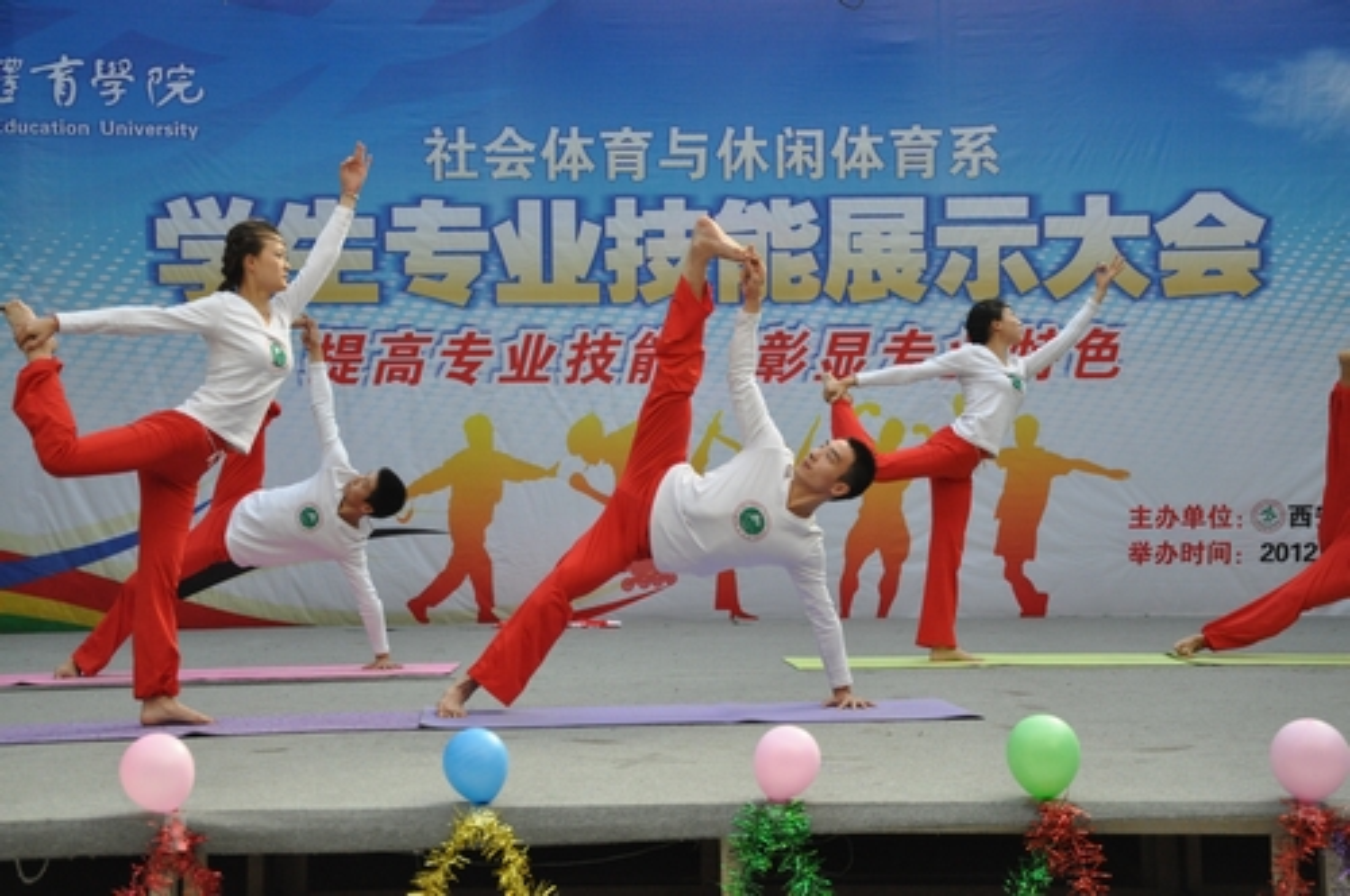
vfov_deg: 22.6
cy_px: 448
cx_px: 675
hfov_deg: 33.4
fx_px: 2247
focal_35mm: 60
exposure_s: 1/400
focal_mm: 40
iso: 1600
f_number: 4.5
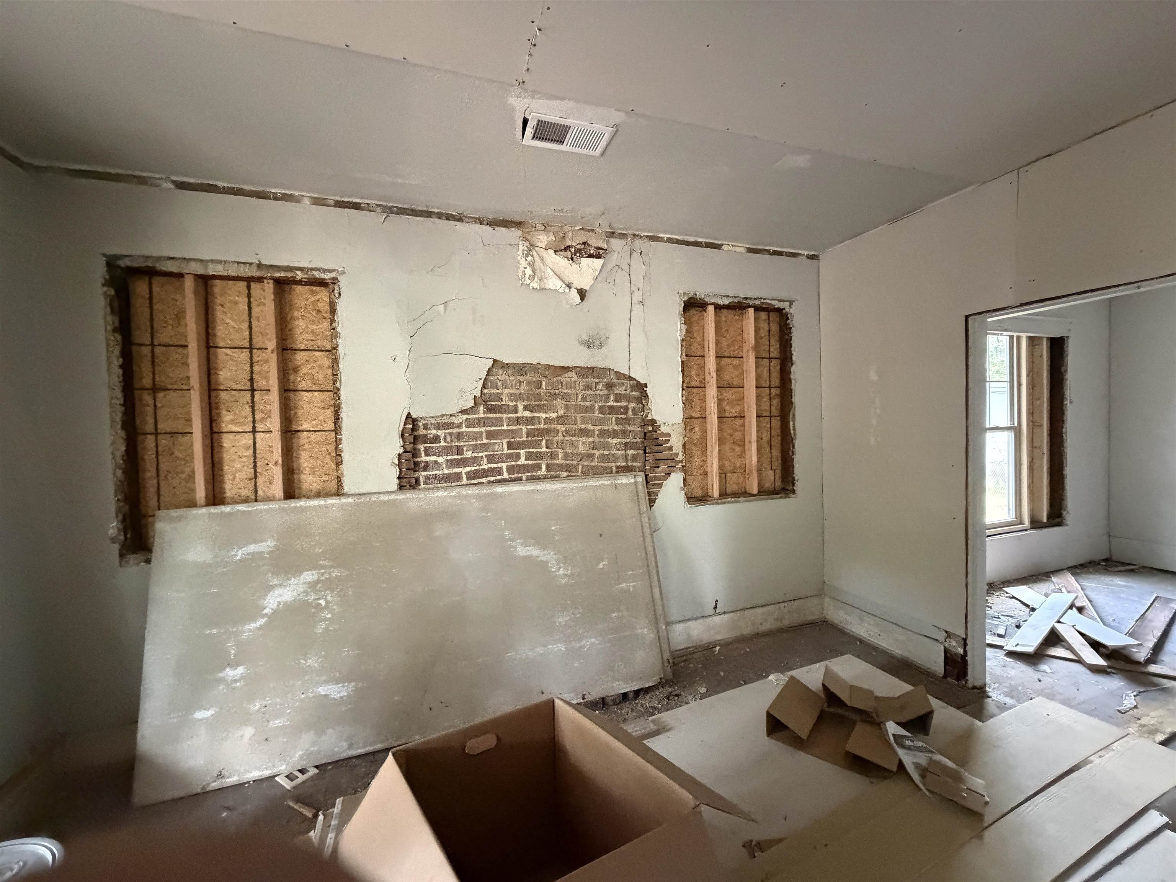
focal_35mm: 14
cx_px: 588
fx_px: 476
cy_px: 441
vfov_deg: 85.7
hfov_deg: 102.1
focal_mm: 2.22
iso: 1000
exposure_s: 1/60
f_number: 2.2
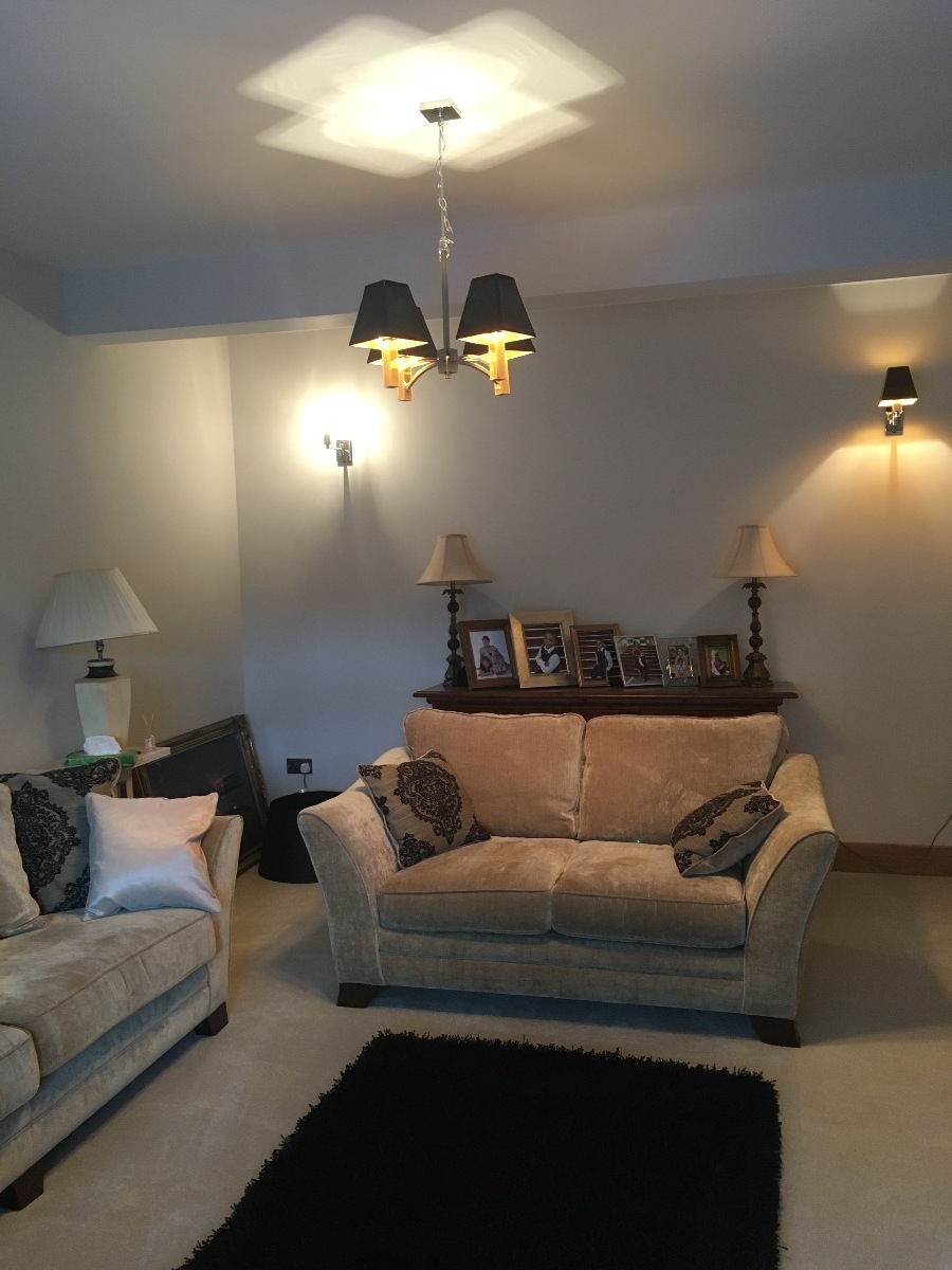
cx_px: 476
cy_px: 635
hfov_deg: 48.2
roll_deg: +1.9
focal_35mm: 29
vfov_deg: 61.7
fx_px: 1063
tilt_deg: -3.3
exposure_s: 1/33
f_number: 2.2
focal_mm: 4.15
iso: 160
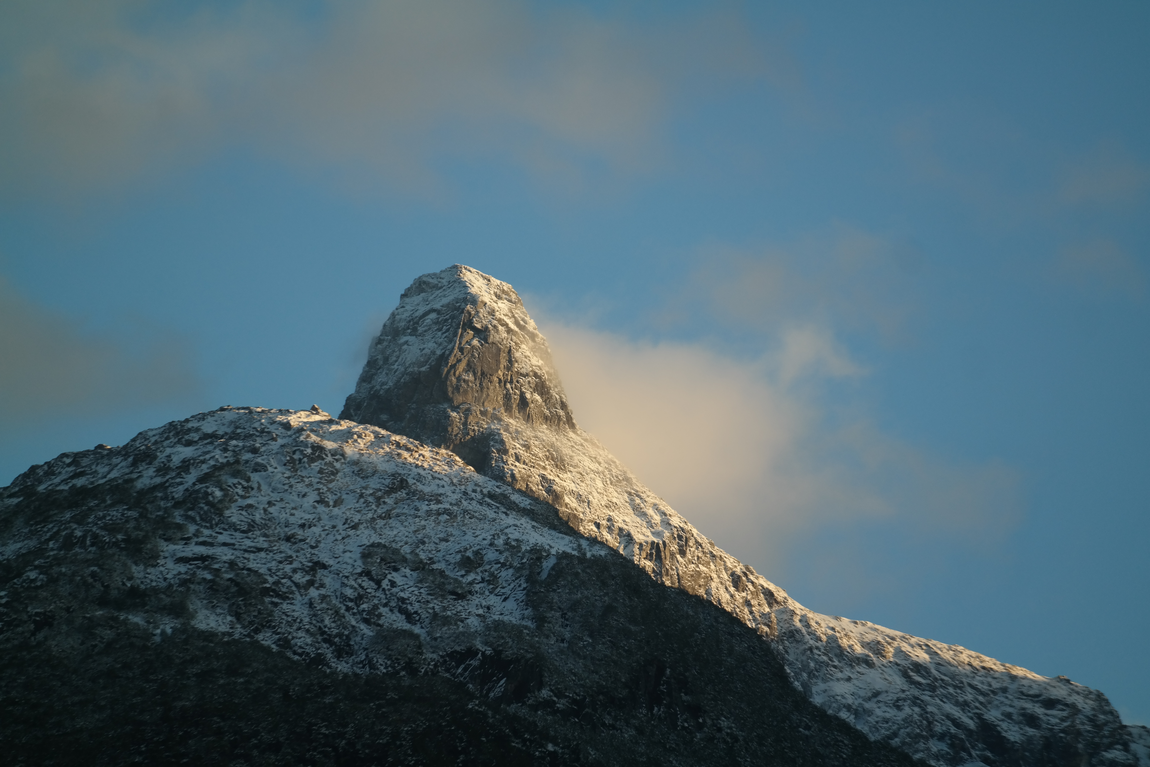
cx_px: 575
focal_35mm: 308
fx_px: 9838
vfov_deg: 4.5
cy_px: 384
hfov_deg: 6.7
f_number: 5.6
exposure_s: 1/320
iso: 200
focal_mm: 200
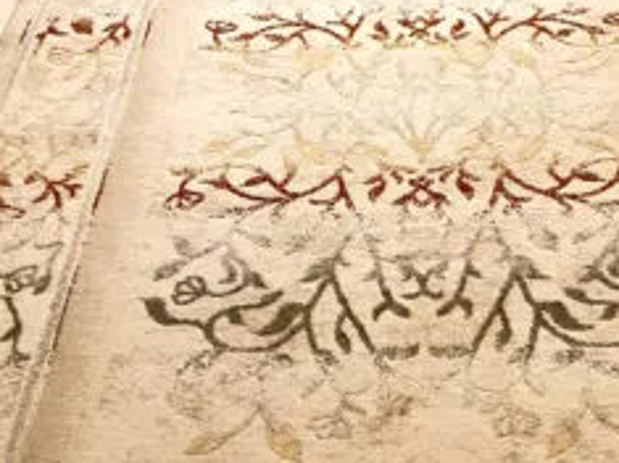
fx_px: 1054
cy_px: 393
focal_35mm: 59
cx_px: 419
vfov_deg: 24.3
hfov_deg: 32.4
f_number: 2.4
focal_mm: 4.3
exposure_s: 1/50
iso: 160
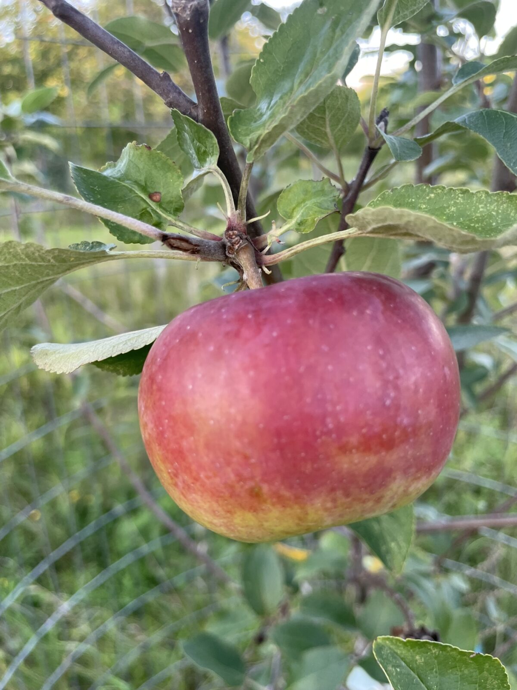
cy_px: 345
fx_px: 518
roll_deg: +0.8
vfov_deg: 67.3
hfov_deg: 53.1
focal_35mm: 26
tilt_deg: -21.8
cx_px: 258
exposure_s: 1/121
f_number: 1.6
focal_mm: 4.2
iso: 80
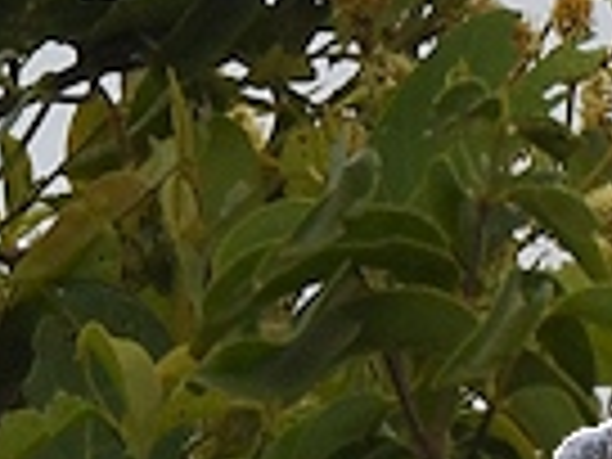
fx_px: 95912
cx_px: -835
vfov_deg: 0.3
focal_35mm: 5425
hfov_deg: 0.4
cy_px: -1678
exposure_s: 1/800
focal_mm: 500
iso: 400
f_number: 8
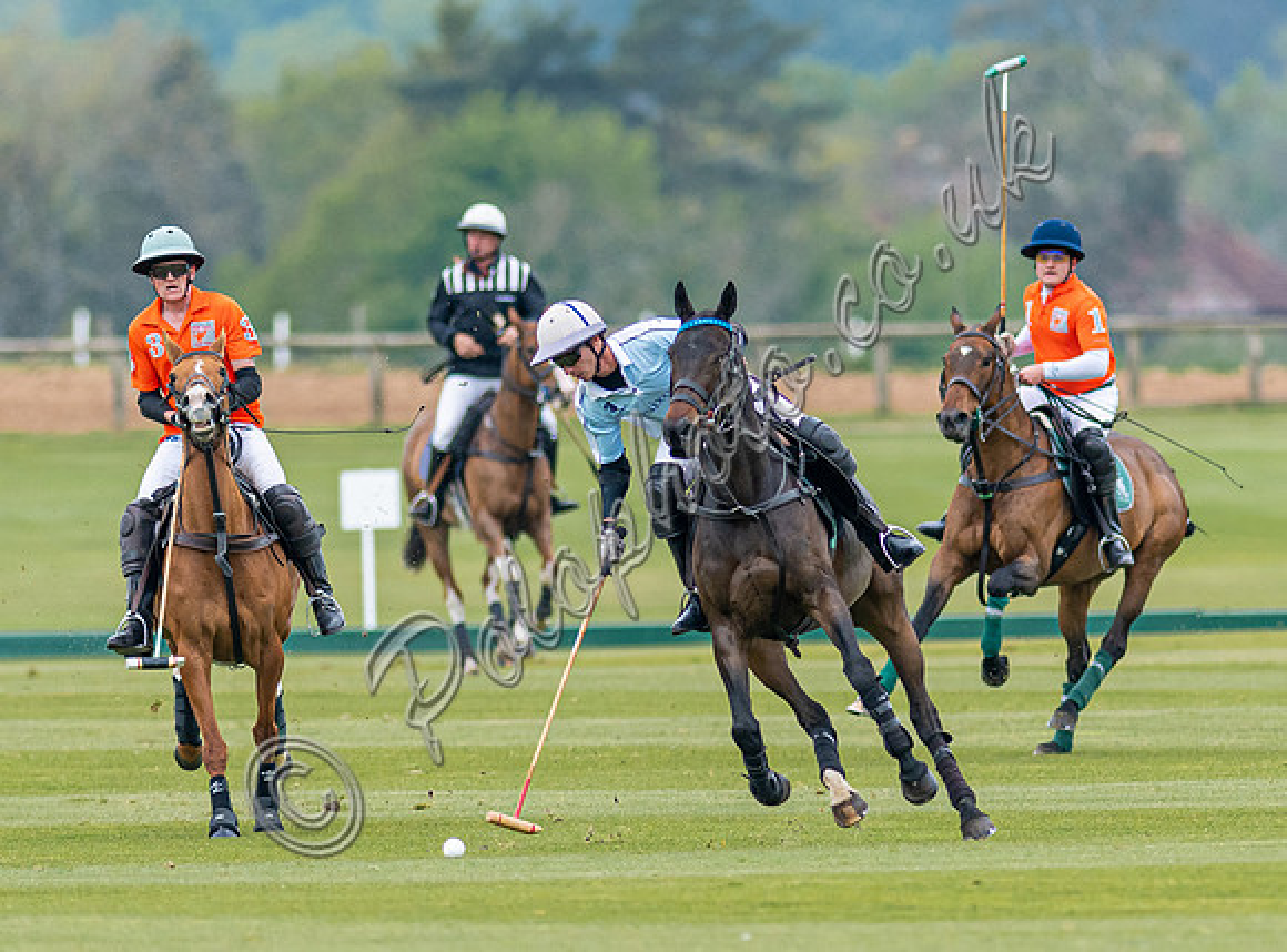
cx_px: 779
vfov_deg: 1.7
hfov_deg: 2.4
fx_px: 31178
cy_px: 576
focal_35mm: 843
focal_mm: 300
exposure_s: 1/2000
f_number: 2.8
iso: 320
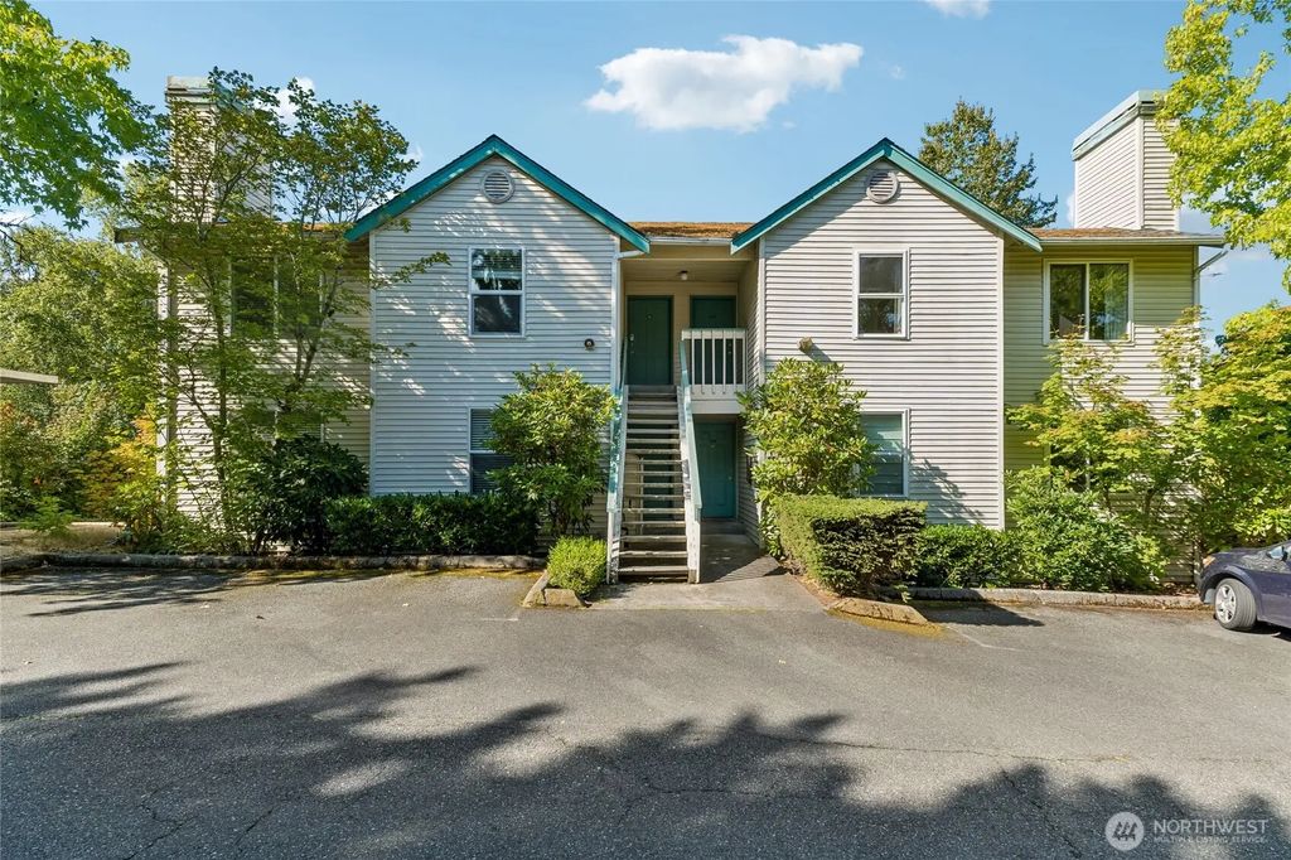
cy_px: 430
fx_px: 726
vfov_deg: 61.3
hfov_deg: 83.3
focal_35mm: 20
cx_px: 646
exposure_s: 1/60
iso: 100
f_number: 9
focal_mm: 13.5
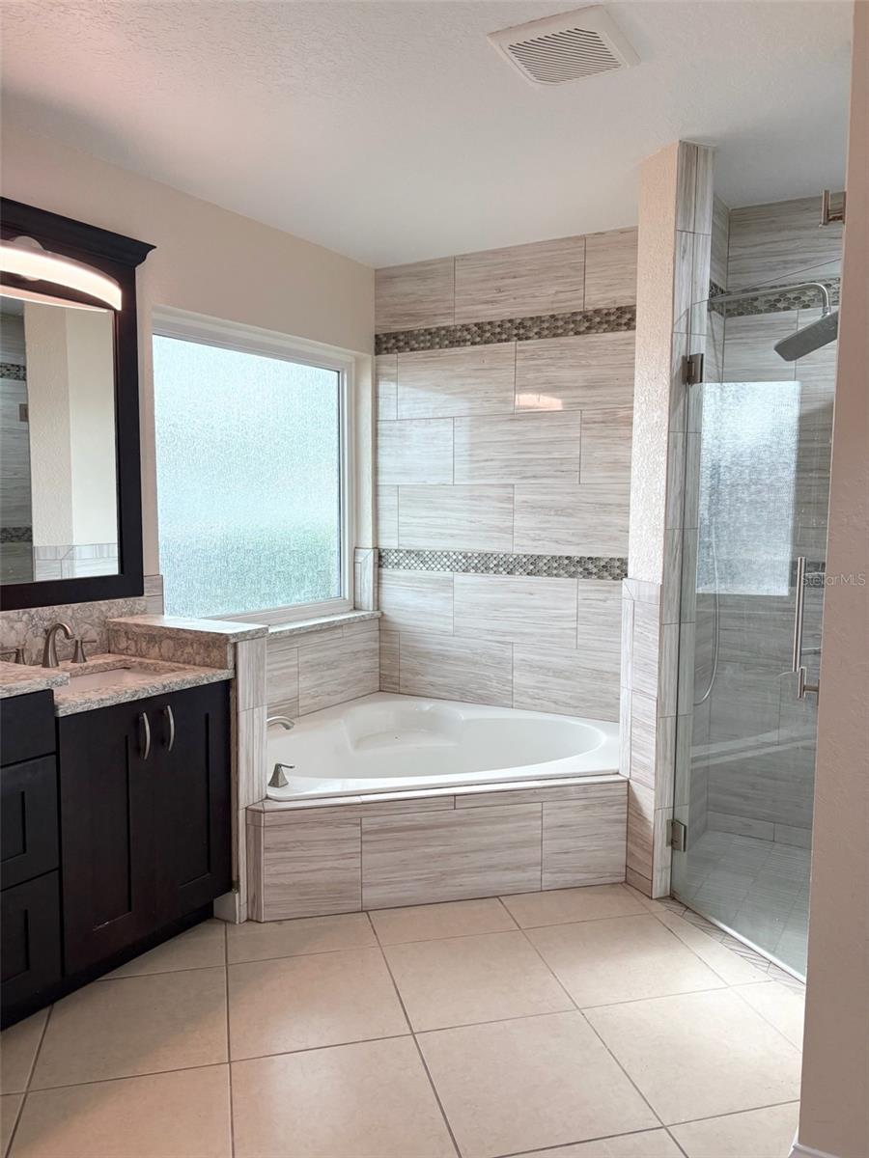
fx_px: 870
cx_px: 434
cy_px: 579
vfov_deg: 67.3
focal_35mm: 26
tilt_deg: -5.0
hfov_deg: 53.1
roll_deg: -0.6
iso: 100
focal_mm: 5.96
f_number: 1.6
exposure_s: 1/231
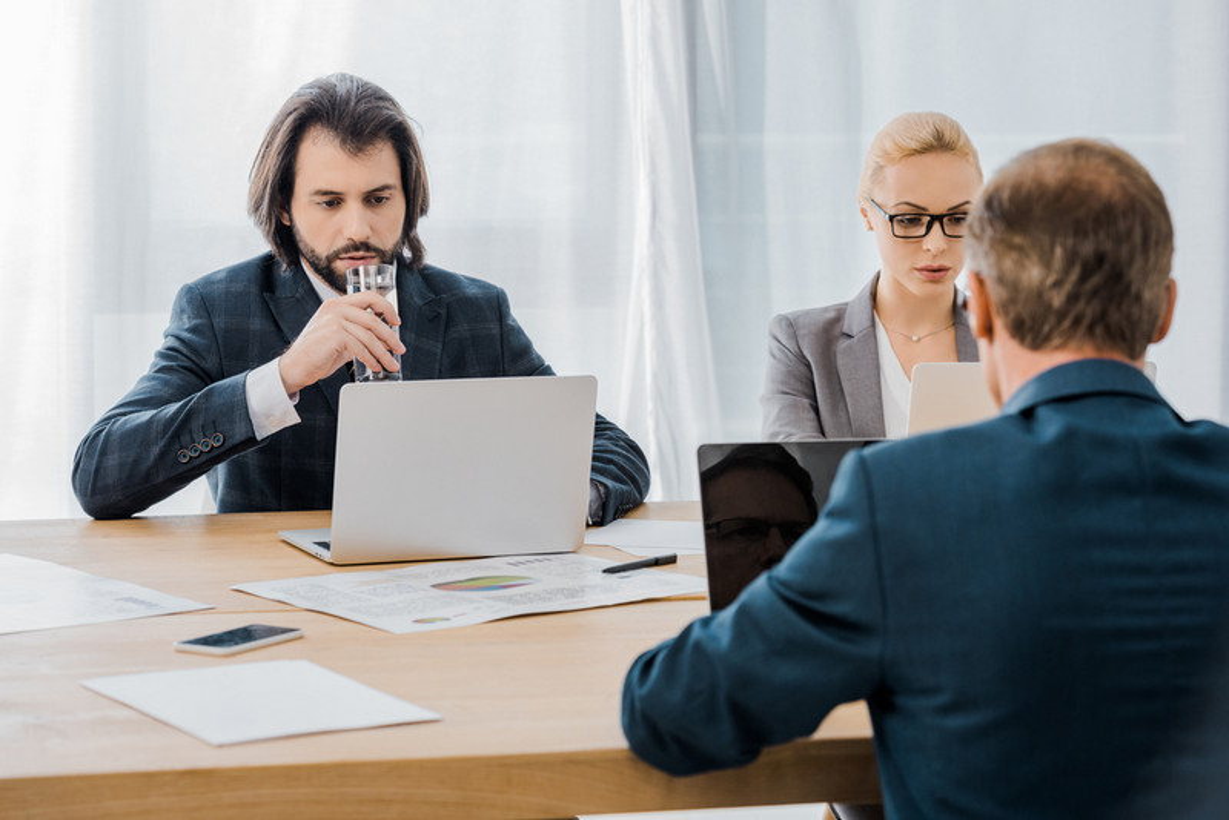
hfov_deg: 20.4
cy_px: 410
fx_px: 3415
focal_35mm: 100
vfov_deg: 13.7
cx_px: 614
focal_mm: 100
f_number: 5.6
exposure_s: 1/200
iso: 250
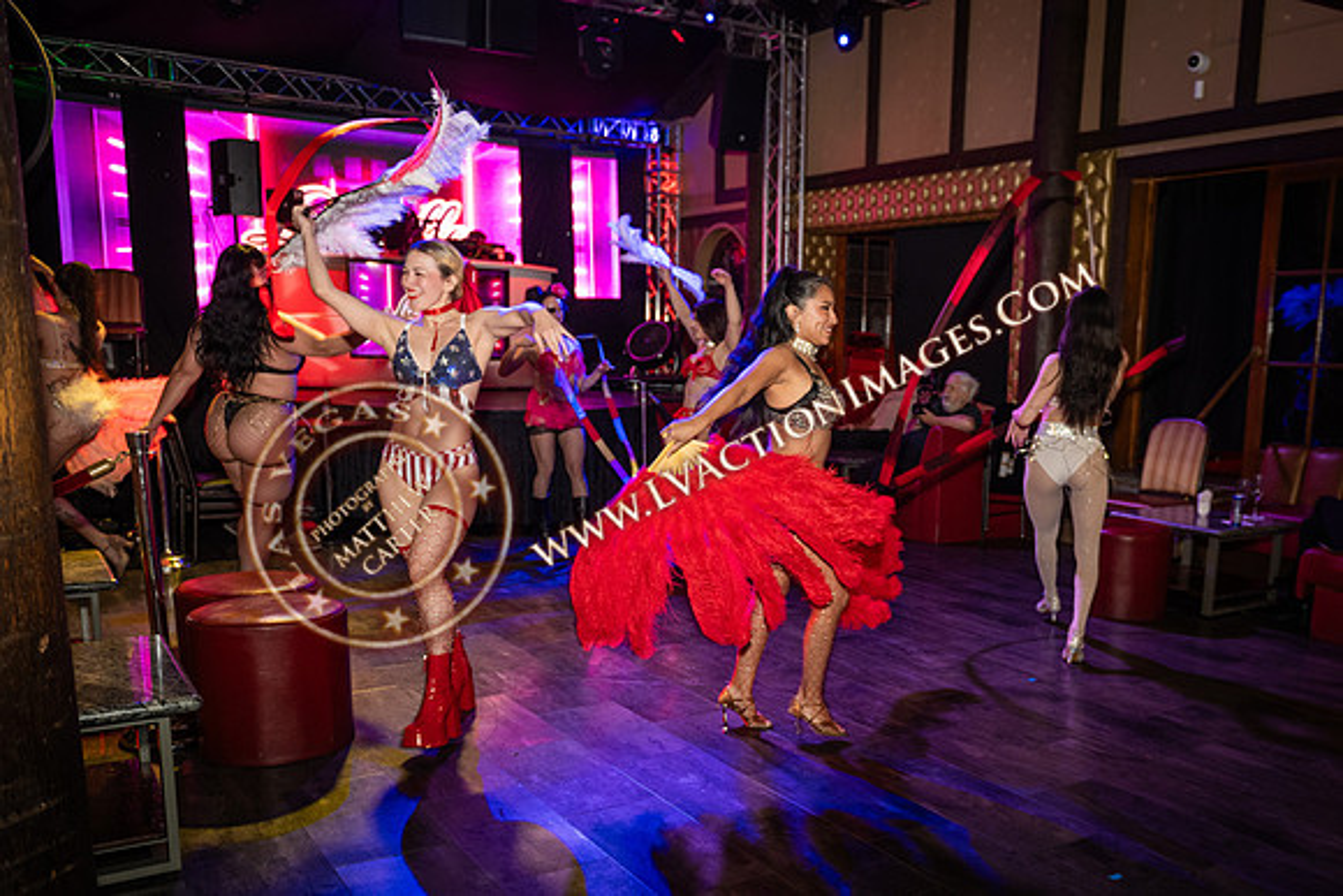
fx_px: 1175
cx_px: 829
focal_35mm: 31
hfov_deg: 58.8
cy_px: 583
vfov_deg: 41.3
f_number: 2.8
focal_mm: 24
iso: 1250
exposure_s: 1/100
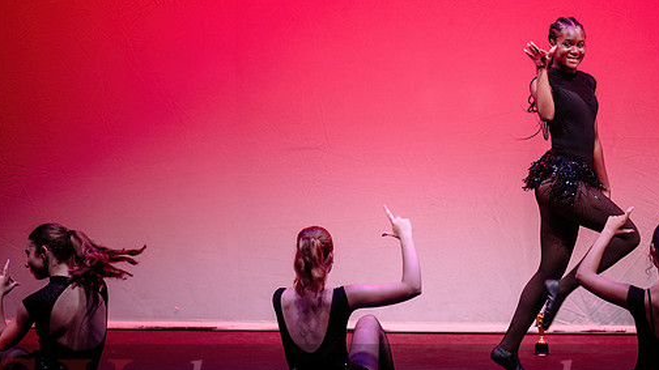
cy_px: 196
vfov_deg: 4.7
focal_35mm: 260
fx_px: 4541
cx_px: 391
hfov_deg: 8.3
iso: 1250
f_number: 2.8
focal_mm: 200
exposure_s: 1/500
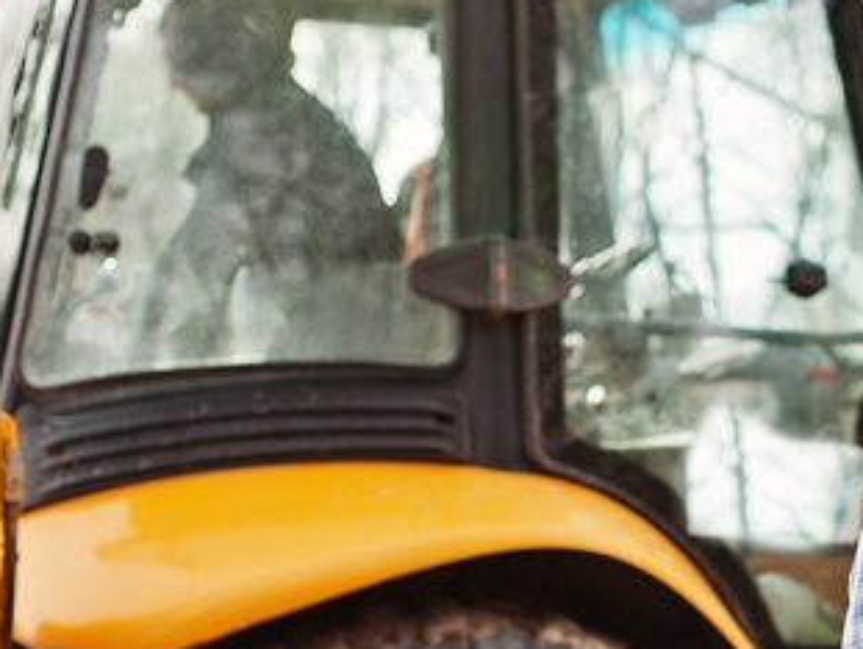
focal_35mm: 108
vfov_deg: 13.5
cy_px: 645
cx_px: 752
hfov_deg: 17.9
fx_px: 2696
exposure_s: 1/1600
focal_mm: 35
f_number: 2.2
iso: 200
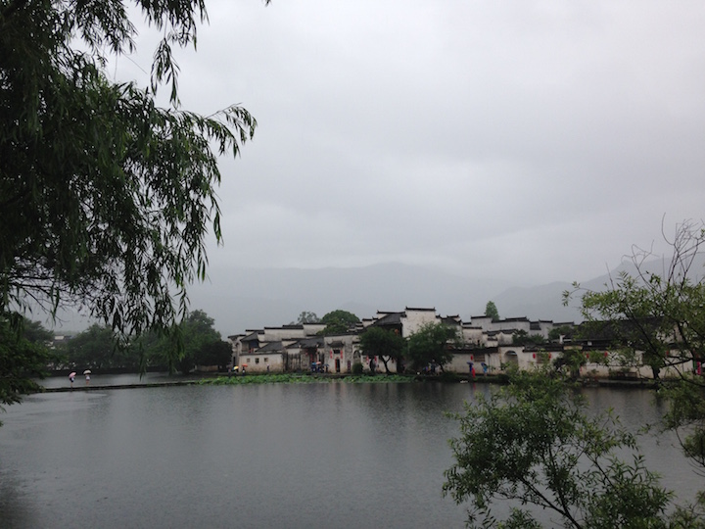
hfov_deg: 55.4
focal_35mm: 33
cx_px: 352
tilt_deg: +11.2
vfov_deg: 42.9
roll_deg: +0.8
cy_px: 264
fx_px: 672
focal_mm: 4.12
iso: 50
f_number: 2.4
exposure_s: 1/321
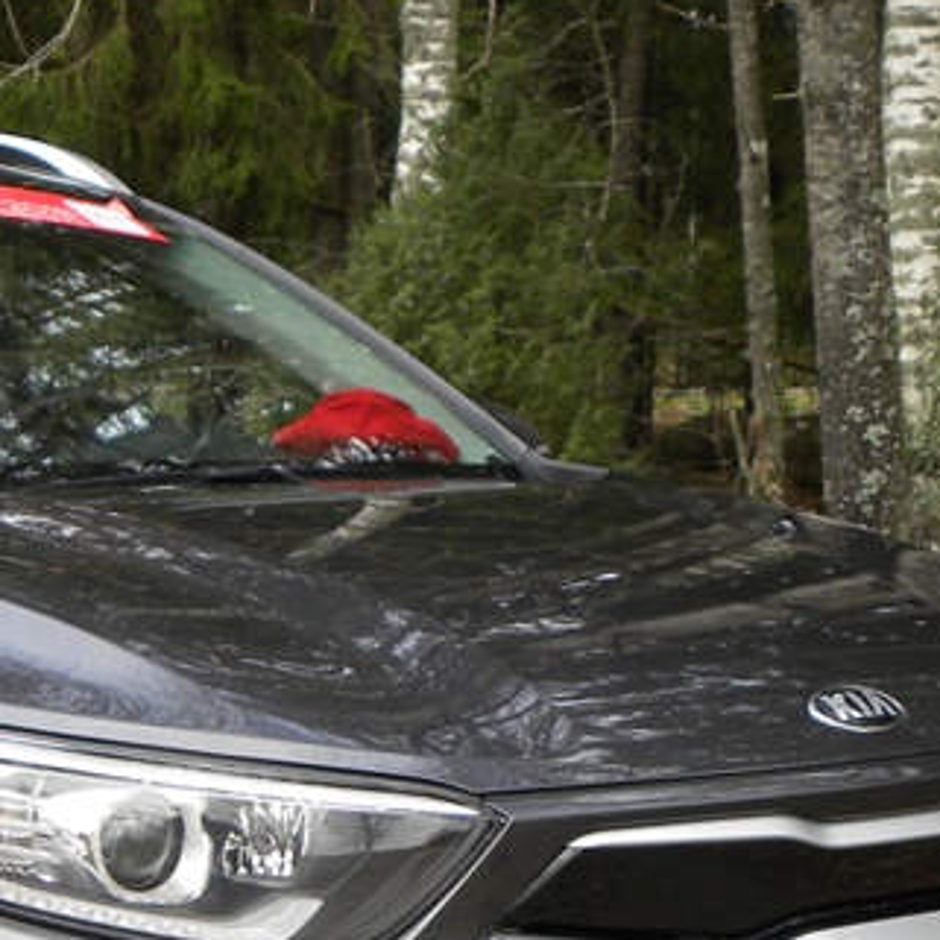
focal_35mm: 93
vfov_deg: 18.3
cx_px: 117
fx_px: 2857
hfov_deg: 18.4
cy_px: 902
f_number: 2.8
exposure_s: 1/68
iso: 64
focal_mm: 5.9
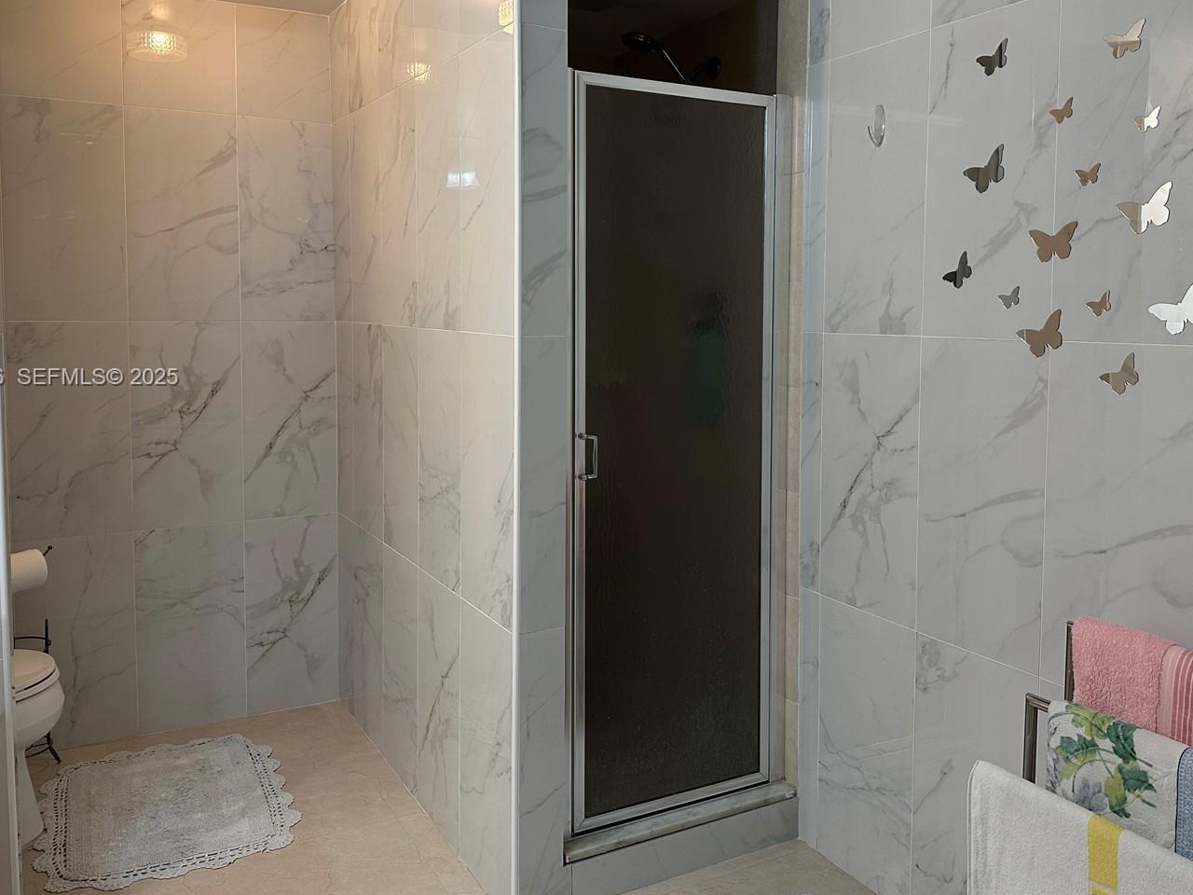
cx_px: 634
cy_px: 379
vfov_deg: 46.6
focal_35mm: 30
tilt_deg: -5.2
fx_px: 1034
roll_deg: -0.7
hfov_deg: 59.9
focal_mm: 6.86
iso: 160
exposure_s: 1/60
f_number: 1.78
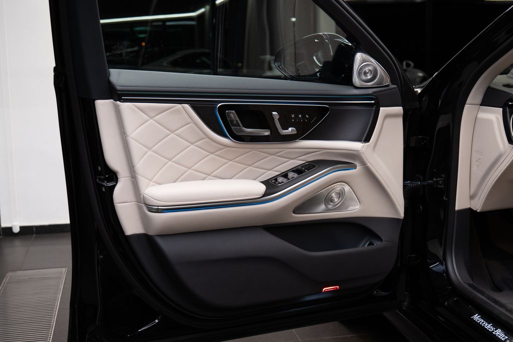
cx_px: 270
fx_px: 727
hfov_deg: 38.8
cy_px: 174
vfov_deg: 26.5
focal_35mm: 51
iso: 1250
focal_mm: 47
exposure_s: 1/50
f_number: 5.1
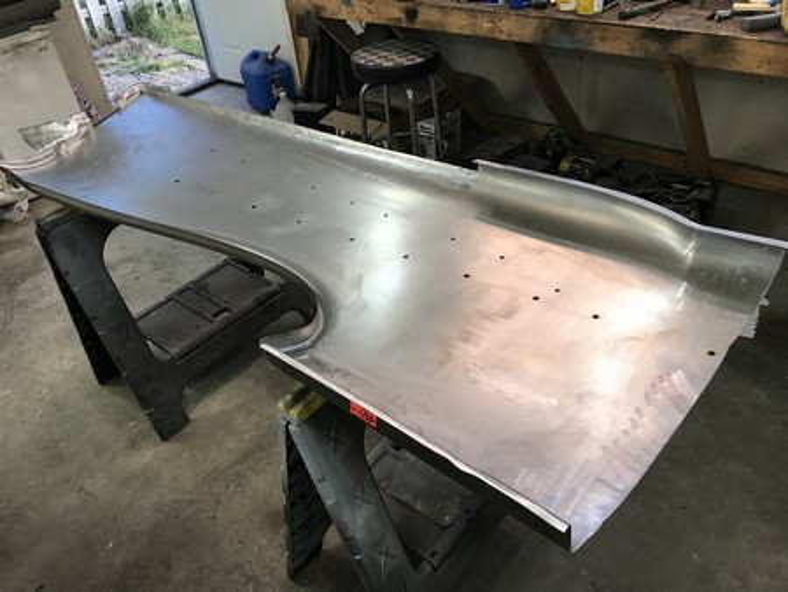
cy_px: 296
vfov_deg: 49.8
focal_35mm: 28
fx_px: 638
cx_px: 394
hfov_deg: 63.4
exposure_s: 1/30
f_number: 1.8
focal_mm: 3.99
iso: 25
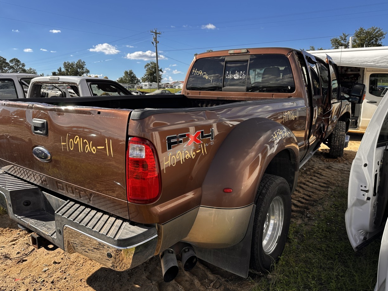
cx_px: 198
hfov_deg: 69.4
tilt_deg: -9.6
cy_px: 146
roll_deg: +0.4
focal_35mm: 25
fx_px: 280
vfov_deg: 54.9
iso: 80
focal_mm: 6.86
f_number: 1.78
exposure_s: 1/2028
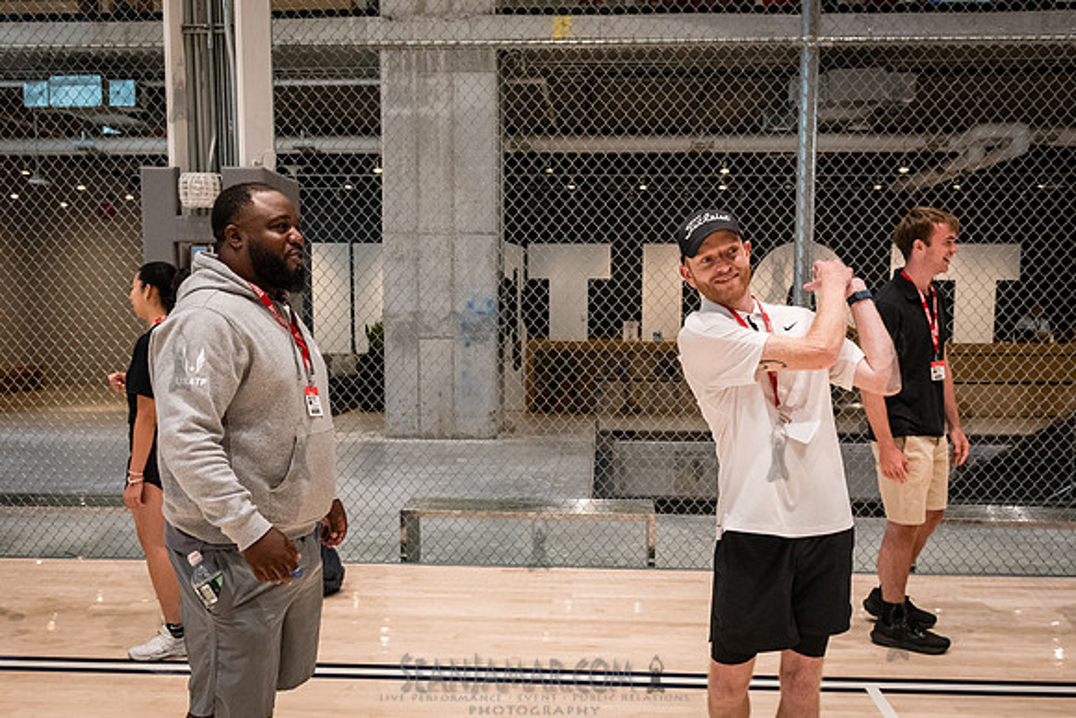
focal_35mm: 31
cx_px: 554
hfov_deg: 60.1
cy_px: 395
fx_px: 929
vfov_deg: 42.2
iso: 5000
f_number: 4
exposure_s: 1/400
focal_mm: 24
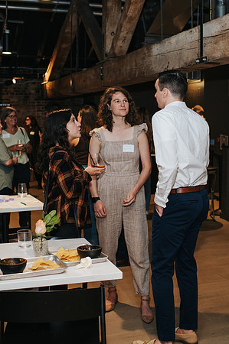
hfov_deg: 25.5
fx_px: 503
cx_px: 154
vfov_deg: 37.8
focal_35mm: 53
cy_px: 172
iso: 800
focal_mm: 35
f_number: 2.8
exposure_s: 1/200
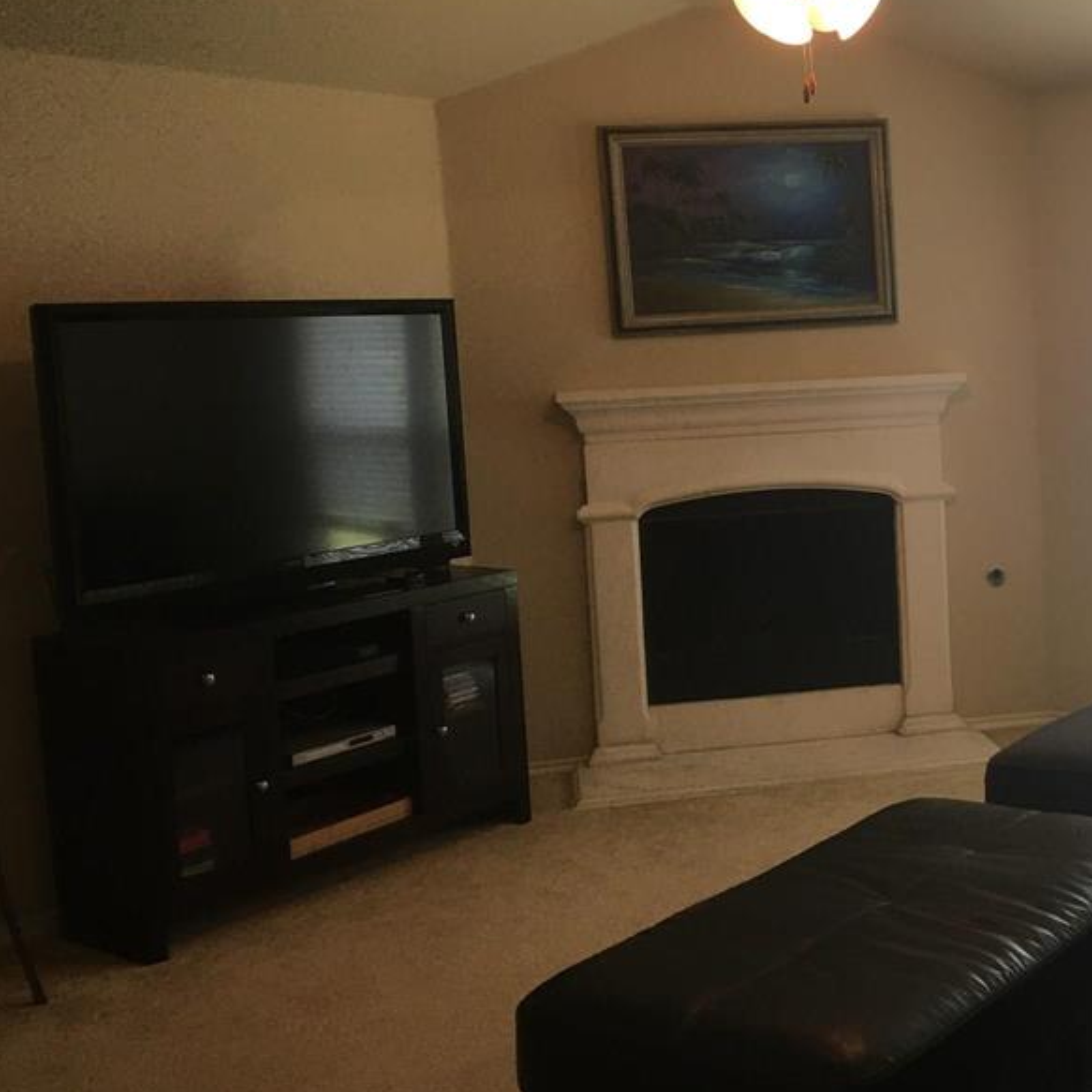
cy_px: 515
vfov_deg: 37.5
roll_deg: +3.1
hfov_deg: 35.9
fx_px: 1606
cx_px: 922
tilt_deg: -5.0
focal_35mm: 45
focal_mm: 4.15
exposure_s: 1/30
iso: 32
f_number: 2.2
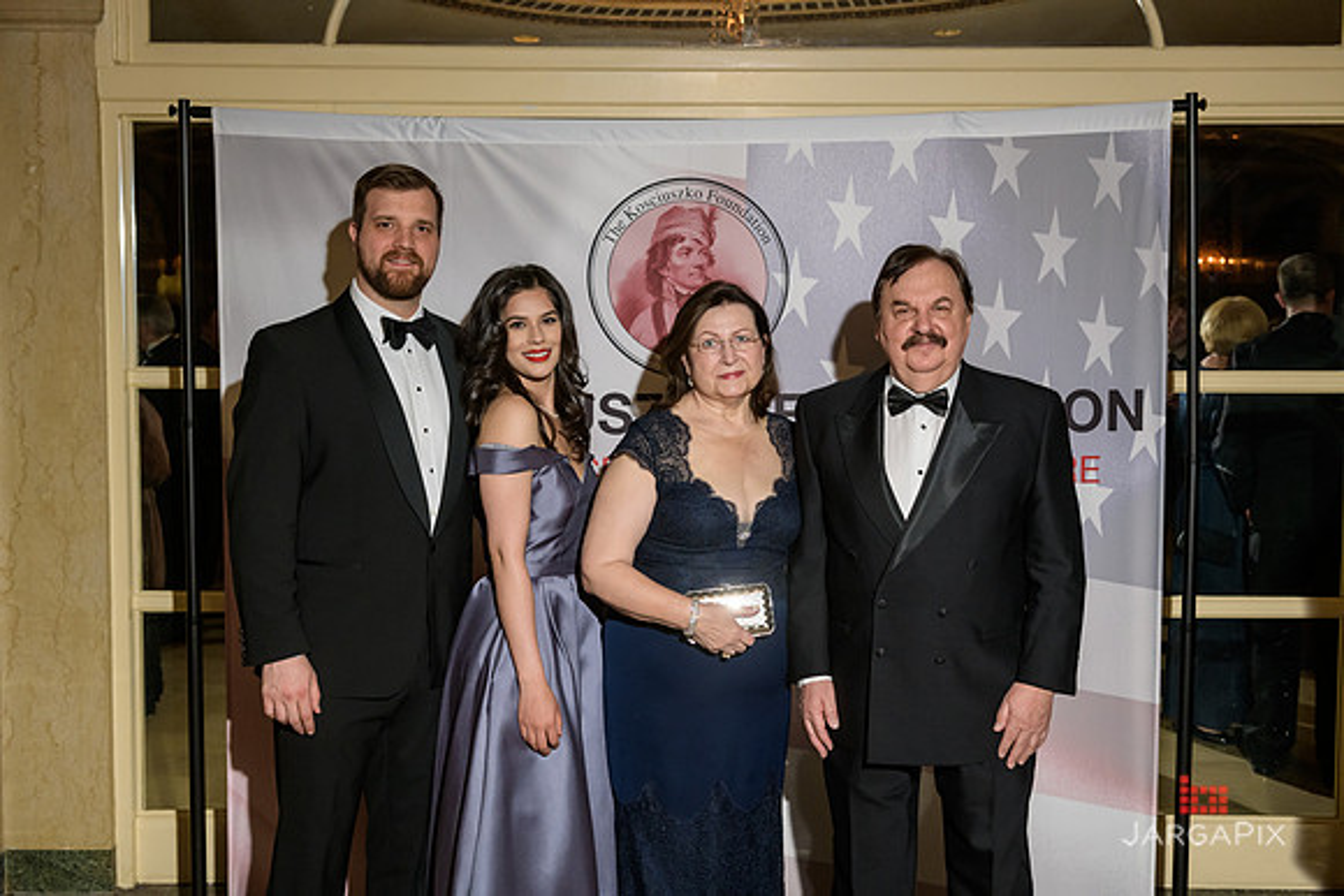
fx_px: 1568
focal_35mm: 42
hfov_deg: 46.4
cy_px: 448
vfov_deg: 31.9
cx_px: 672
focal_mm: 42
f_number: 5
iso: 1000
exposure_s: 1/125
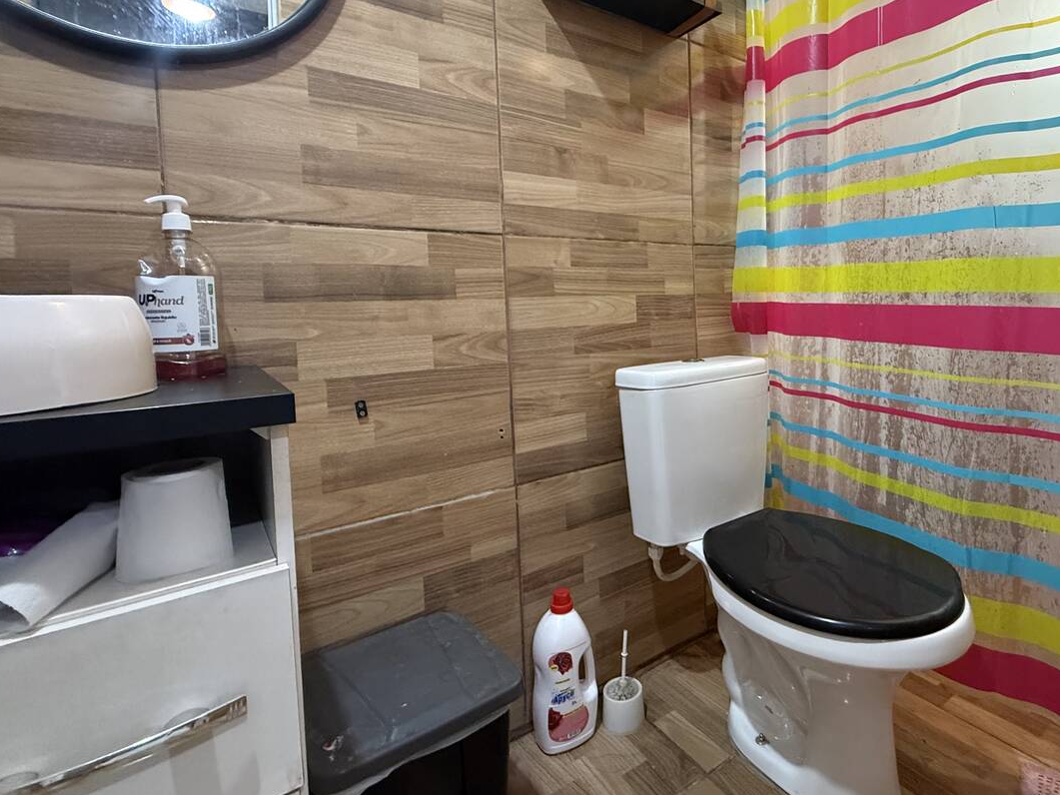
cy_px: 331
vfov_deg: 68.2
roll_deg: -0.1
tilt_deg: -2.7
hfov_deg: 82.8
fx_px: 582
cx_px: 672
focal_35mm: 19
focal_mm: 2.22
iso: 640
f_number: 2.2
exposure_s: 1/60
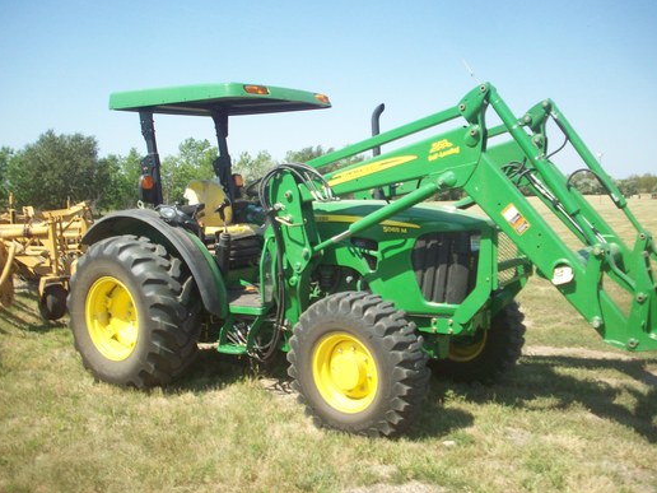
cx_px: 322
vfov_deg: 36.8
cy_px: 236
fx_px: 740
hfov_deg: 47.9
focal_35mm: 39
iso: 80
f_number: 5.6
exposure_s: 1/193
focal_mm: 6.2
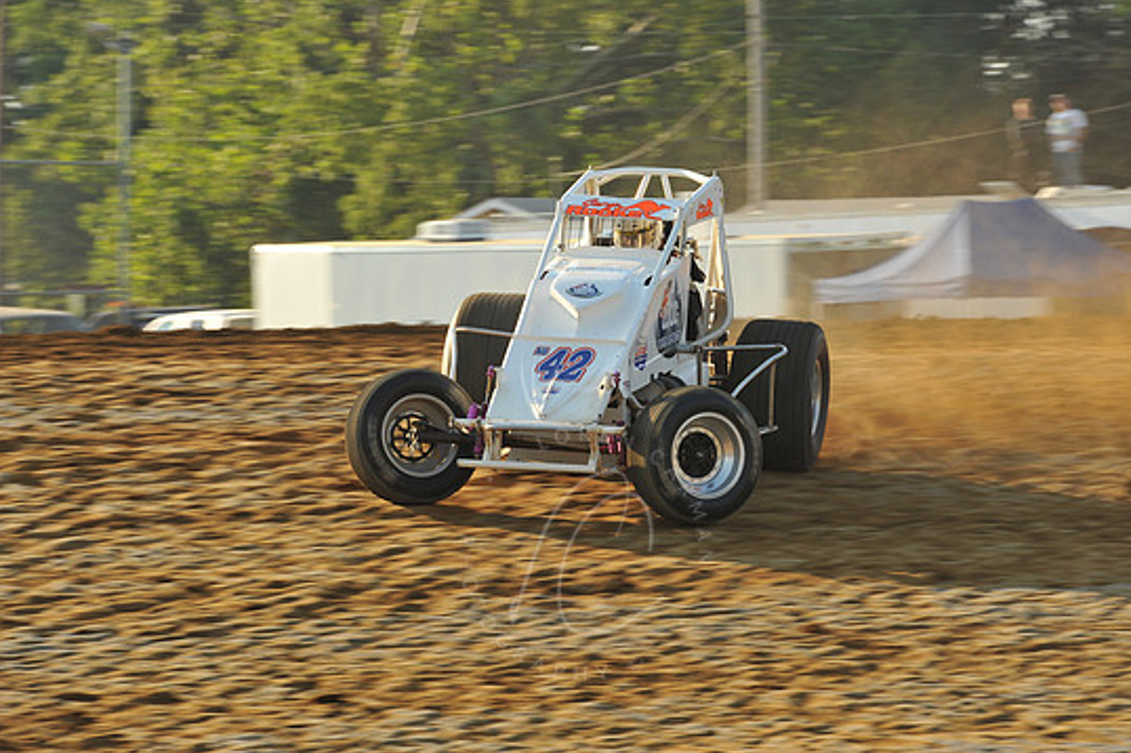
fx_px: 6091
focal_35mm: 194
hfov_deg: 10.6
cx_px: 584
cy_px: 360
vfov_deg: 7.1
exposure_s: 1/320
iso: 400
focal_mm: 180
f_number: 9
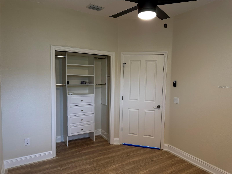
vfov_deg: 56.8
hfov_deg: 71.6
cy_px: 87
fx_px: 161
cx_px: 116
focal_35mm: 24
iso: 200
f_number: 1.78
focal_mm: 6.76
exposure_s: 1/120
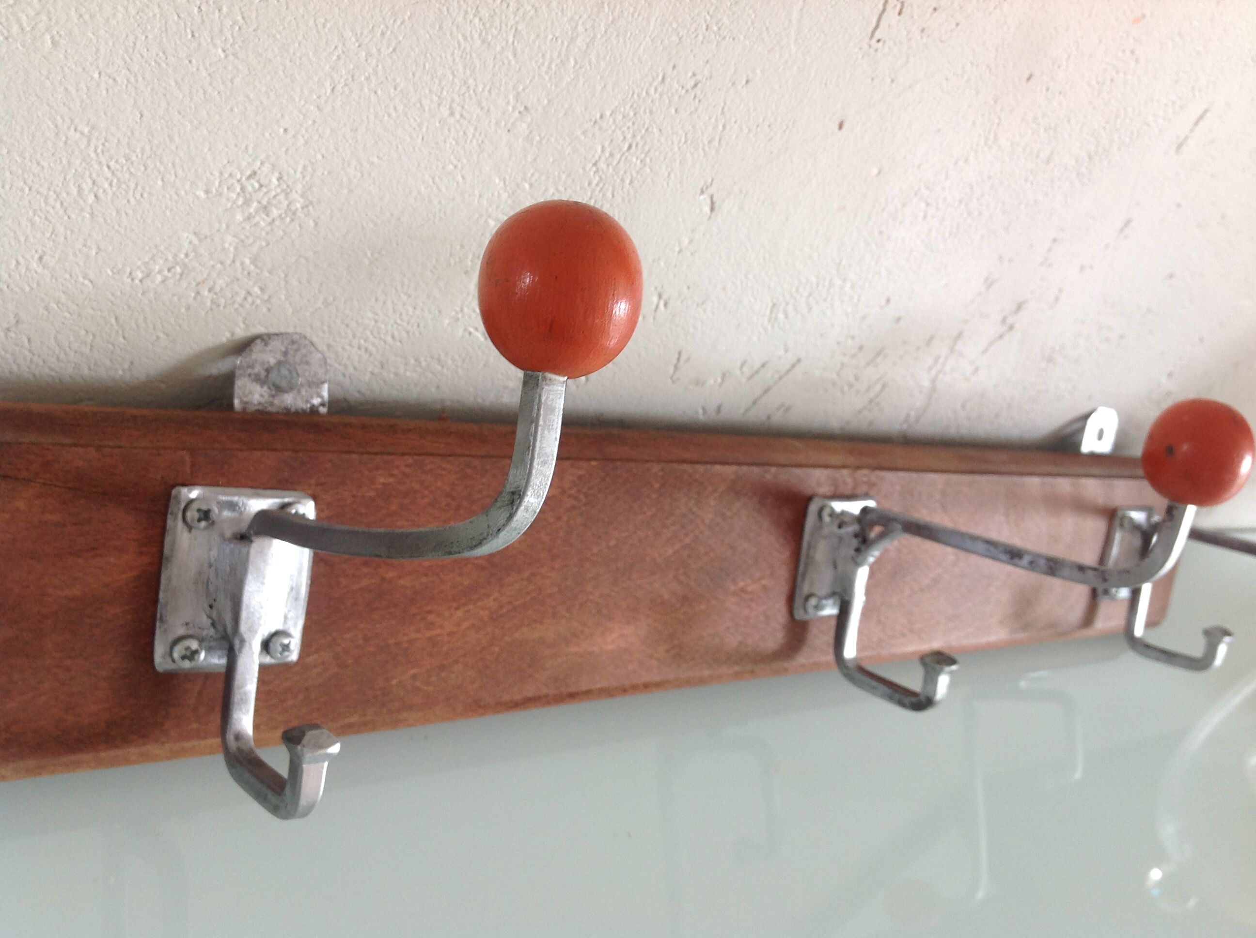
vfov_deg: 40.6
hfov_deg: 52.7
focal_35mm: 35
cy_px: 469
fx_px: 1268
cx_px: 628
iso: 50
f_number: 2.4
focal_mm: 4.28
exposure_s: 1/17
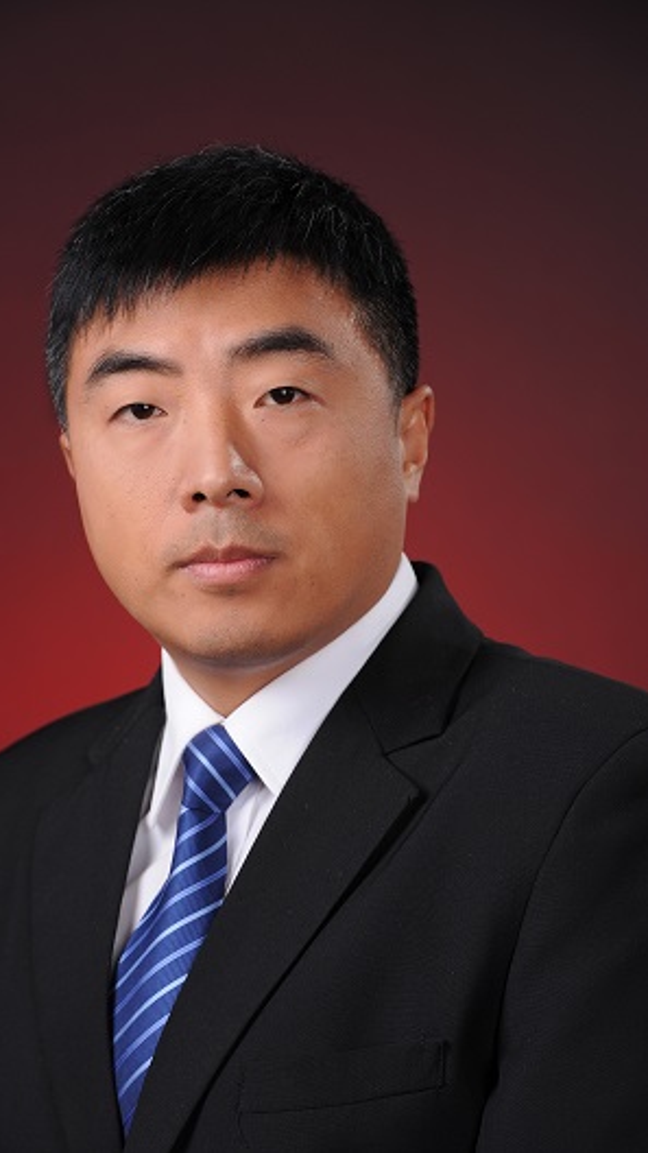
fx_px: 4185
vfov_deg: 15.7
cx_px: 264
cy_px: 576
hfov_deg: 8.9
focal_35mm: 137
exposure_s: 1/125
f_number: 6.3
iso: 200
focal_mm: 130
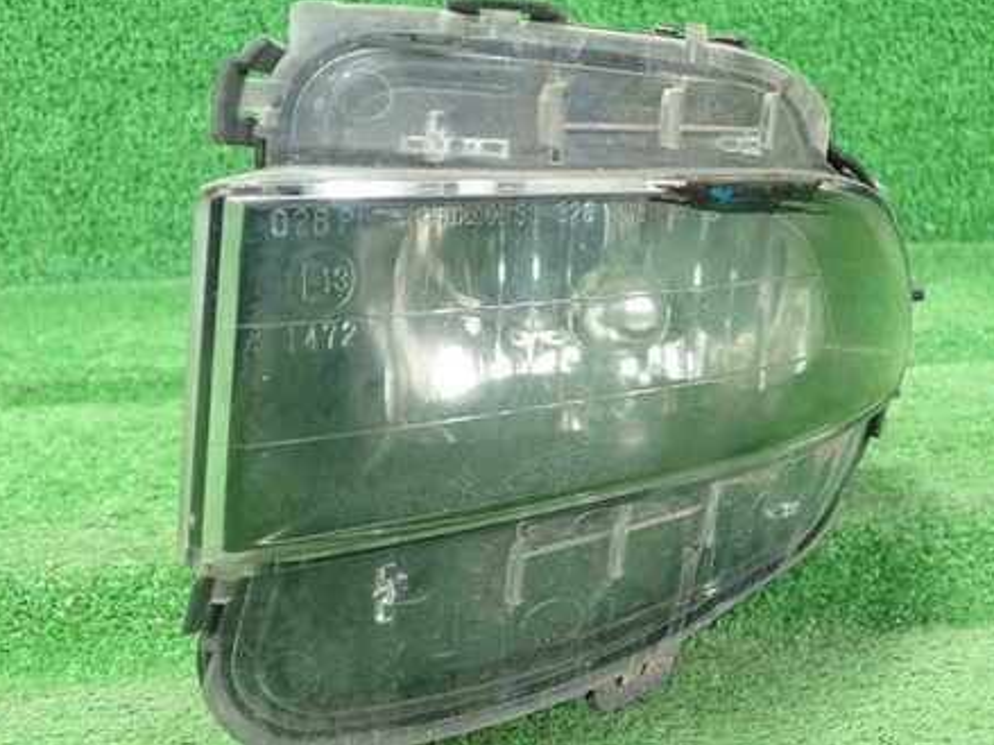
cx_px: 507
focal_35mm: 41
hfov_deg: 45.8
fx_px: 1177
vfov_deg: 35.1
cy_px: 387
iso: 800
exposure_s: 1/125
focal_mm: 5.5
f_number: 2.3
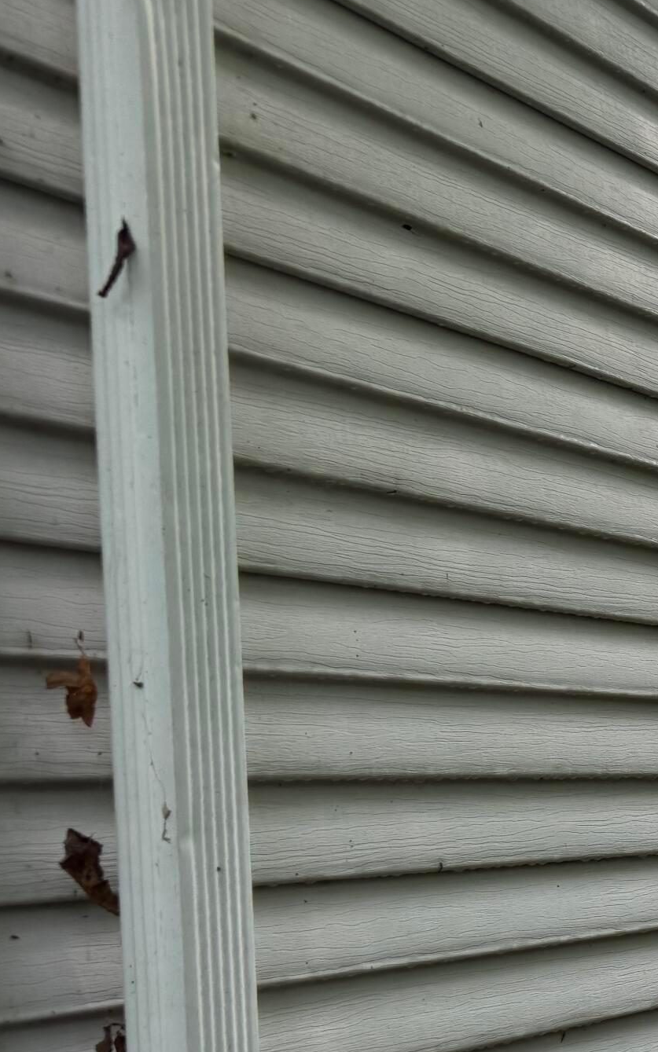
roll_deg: +3.6
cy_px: 847
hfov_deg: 18.4
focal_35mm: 57
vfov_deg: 34.5
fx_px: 1635
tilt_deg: -2.4
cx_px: 1151
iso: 80
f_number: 1.78
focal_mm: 6.76
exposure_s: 1/700
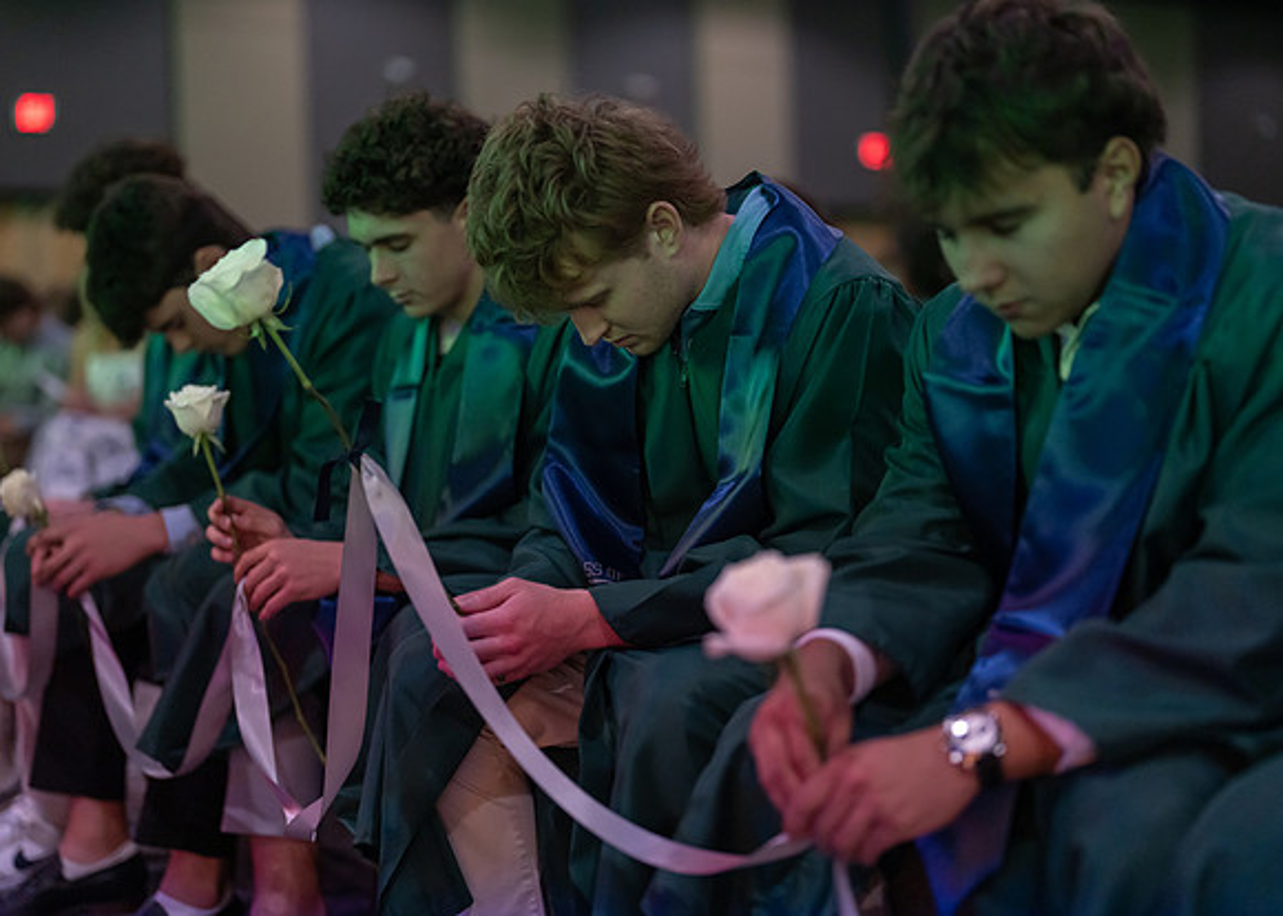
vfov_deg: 26.6
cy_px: 458
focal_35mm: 53
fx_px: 1934
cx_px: 642
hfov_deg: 36.7
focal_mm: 50
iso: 1000
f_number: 1.2
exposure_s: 1/400
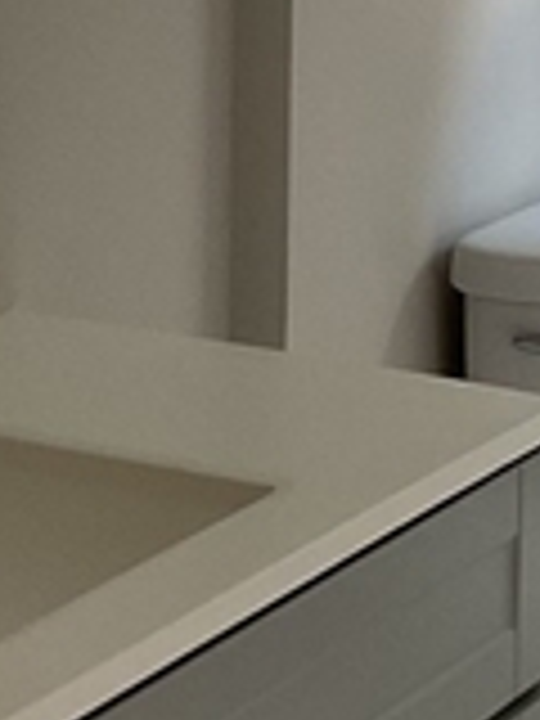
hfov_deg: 10.5
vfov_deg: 13.7
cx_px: 652
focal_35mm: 139
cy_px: -198
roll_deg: -1.4
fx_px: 2891
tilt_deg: -5.4
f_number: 1.8
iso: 80
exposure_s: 1/50
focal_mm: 3
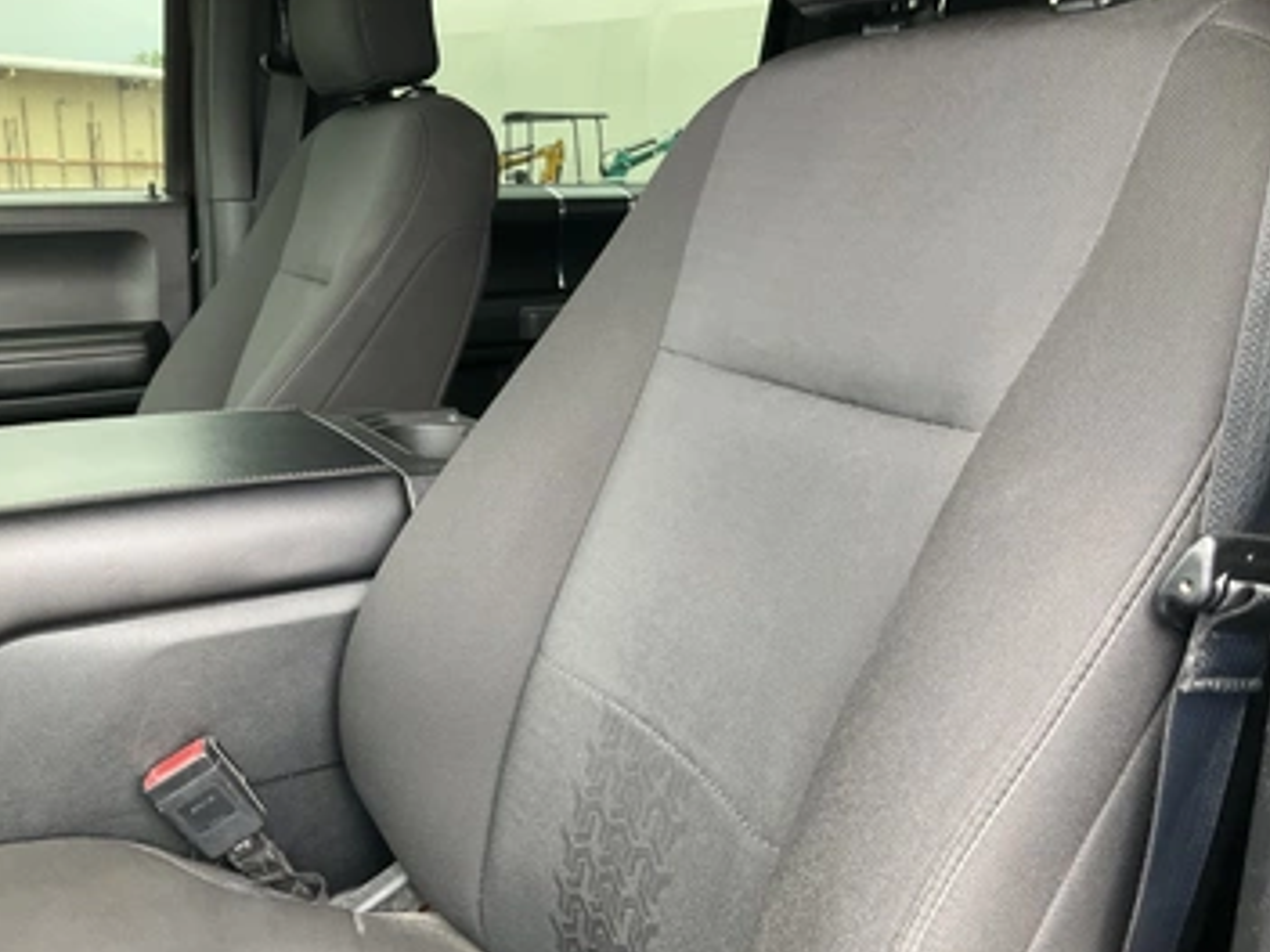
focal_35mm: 33
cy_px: 501
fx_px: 1211
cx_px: 678
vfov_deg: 42.9
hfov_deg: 55.3
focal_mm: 3
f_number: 1.8
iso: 64
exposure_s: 1/88
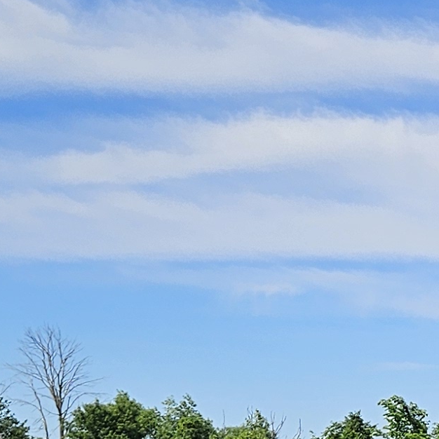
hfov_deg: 12.5
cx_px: 743
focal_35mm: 130
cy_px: 518
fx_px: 1865
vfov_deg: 13.1
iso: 25
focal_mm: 5.4
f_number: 1.8
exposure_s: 1/4043
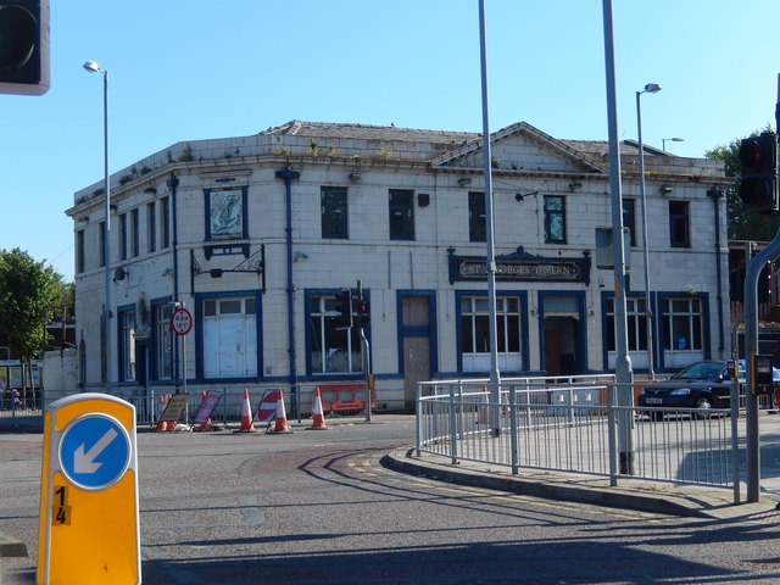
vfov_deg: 21.9
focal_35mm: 67
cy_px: 292
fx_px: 1510
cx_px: 390
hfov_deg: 29.0
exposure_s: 1/500
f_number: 4.8
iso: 125
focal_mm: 12
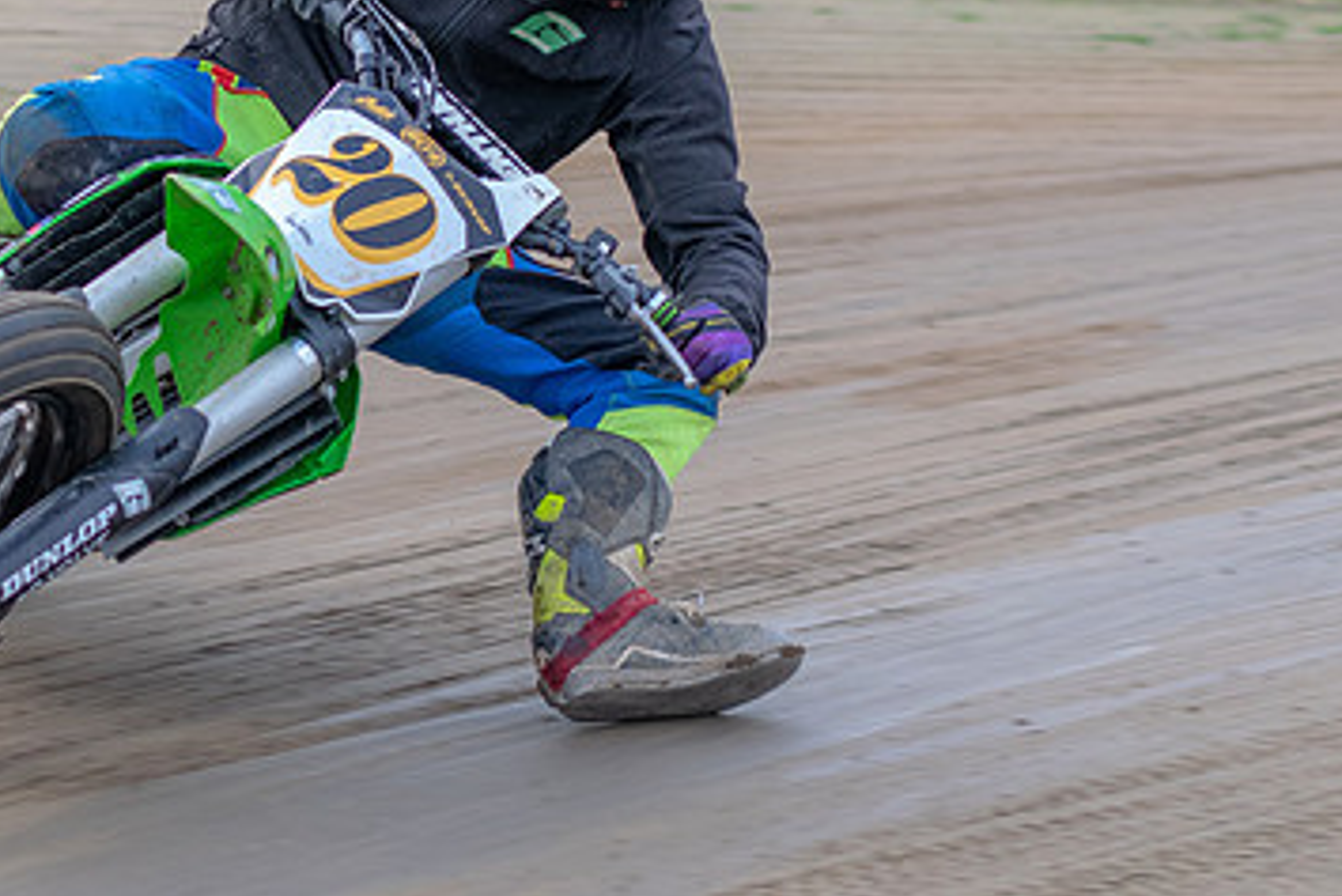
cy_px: 328
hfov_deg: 13.3
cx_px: 38
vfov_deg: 9.0
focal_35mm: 153
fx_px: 5706
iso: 400
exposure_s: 1/640
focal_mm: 50
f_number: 2.8
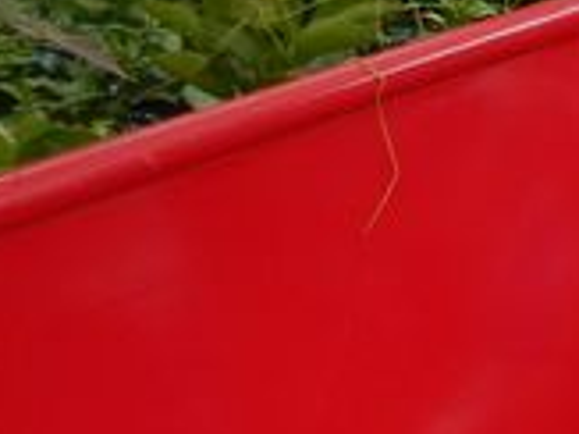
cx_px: 1410
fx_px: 2073
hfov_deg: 12.4
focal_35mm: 124
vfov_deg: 11.9
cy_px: 153
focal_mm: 4.3
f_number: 2.8
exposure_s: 1/320
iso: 125
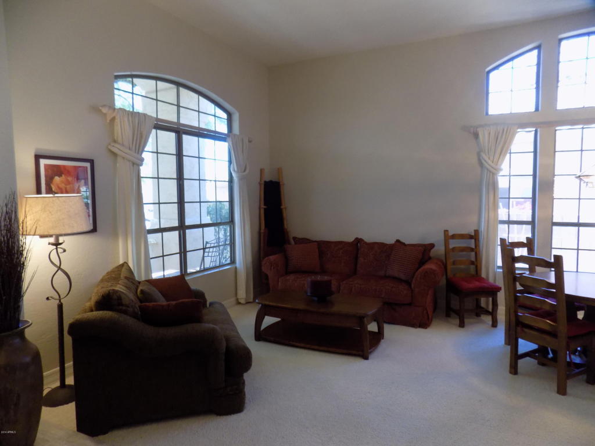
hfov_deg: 73.9
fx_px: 395
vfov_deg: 58.9
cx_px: 298
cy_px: 223
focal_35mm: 23
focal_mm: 4
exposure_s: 1/30
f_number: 3.1
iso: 250
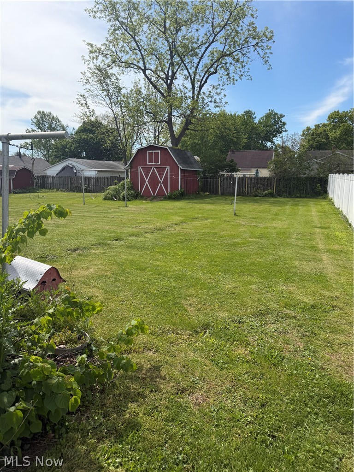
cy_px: 236
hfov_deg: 56.8
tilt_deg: -8.9
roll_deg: -0.3
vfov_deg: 71.6
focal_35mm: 24
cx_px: 177
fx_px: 327
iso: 100
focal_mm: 6.76
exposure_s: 1/4673
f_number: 1.78
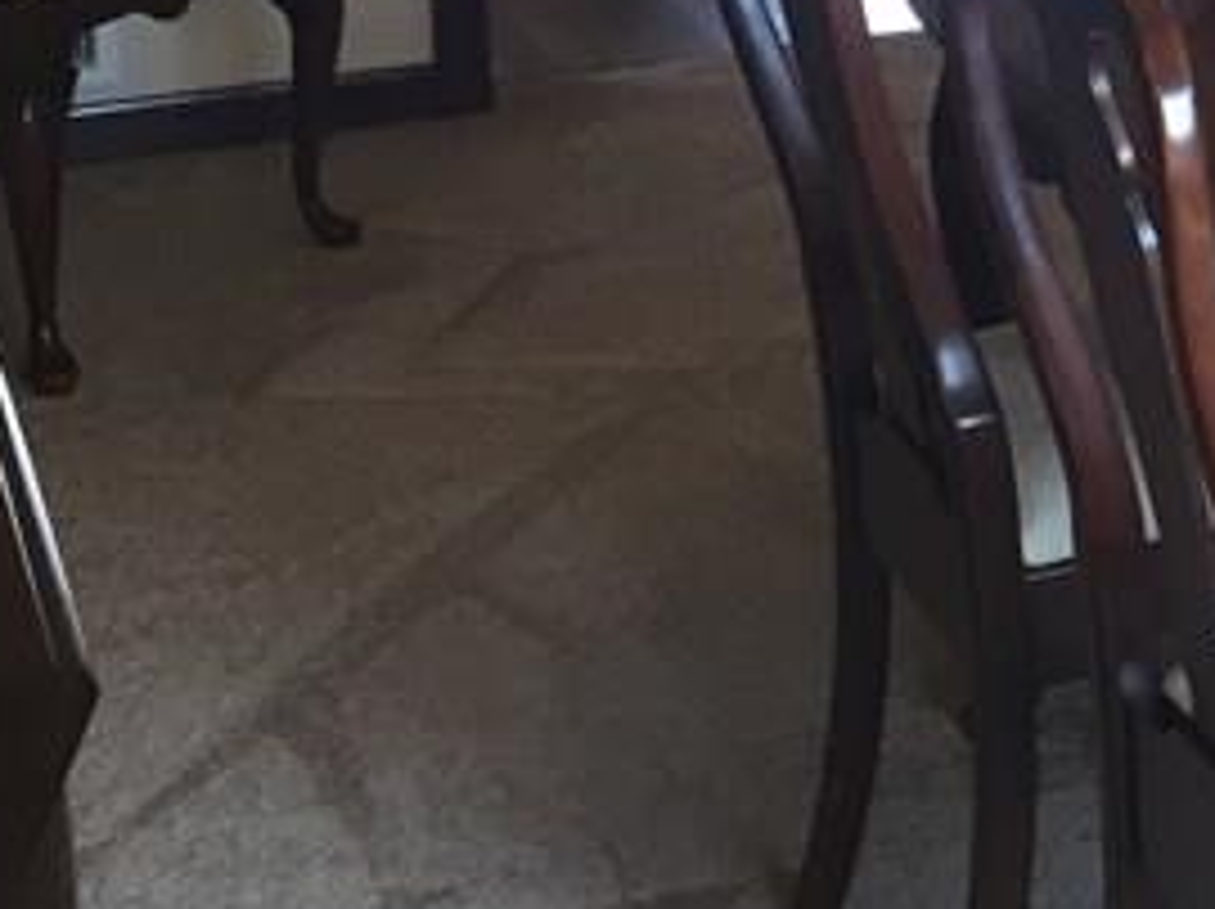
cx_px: 1953
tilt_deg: -9.0
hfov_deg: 16.0
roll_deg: +0.1
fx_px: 3858
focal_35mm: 110
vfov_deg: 12.9
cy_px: -346
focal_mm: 4.15
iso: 80
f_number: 2.2
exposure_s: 1/30
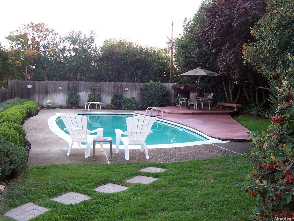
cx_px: 147
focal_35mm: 37
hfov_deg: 50.2
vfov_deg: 38.6
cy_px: 110
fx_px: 314
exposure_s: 1/60
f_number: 2.8
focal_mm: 5.6
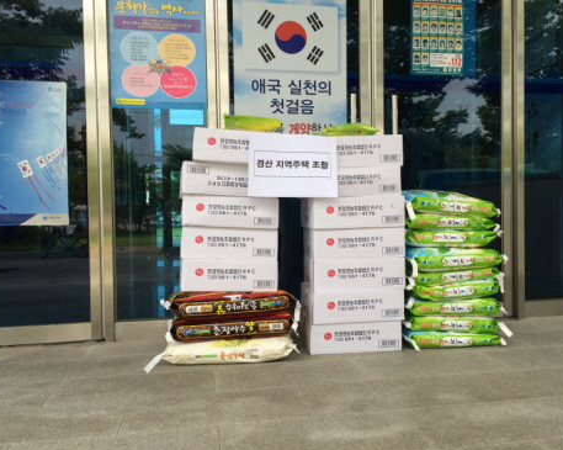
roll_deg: +2.4
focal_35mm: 31
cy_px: 221
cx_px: 297
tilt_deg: -0.5
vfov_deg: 47.1
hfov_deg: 57.2
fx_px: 516
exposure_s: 1/120
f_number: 2.2
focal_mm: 4.15
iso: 40
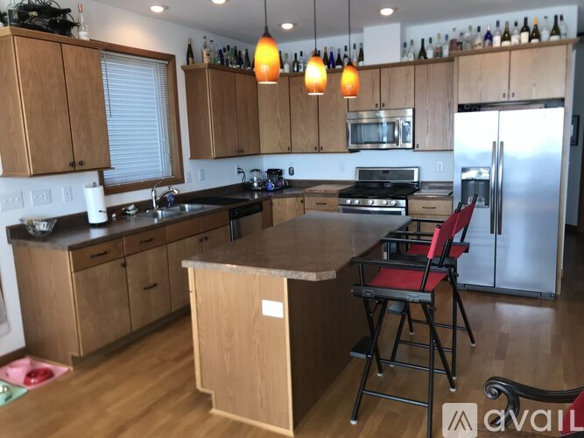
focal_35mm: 28
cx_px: 292
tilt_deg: -9.7
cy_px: 219
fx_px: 472
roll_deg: +1.1
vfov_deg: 49.7
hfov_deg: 63.5
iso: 25
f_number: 1.8
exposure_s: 1/60
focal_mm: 3.99
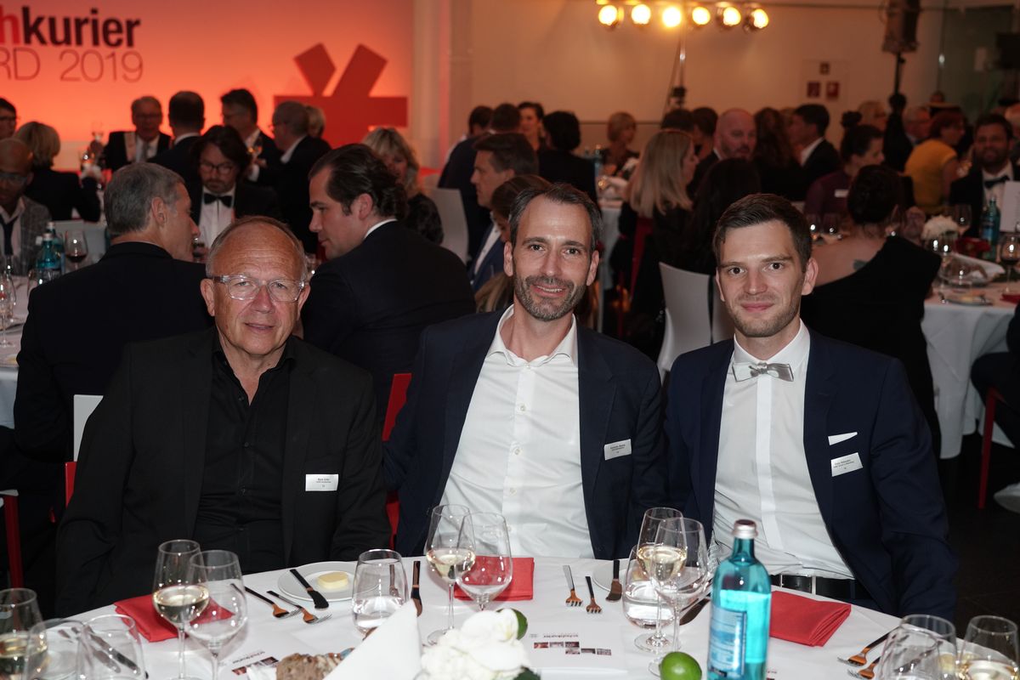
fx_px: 1303
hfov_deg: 42.7
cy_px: 340
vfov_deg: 29.2
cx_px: 510
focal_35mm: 46
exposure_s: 1/60
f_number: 4.5
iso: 1600
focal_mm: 46
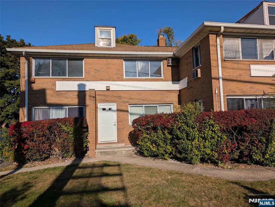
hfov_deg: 71.5
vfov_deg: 56.9
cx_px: 138
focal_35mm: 24
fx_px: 191
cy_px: 104
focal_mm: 6.9
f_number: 1.68
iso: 21
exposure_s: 1/26316
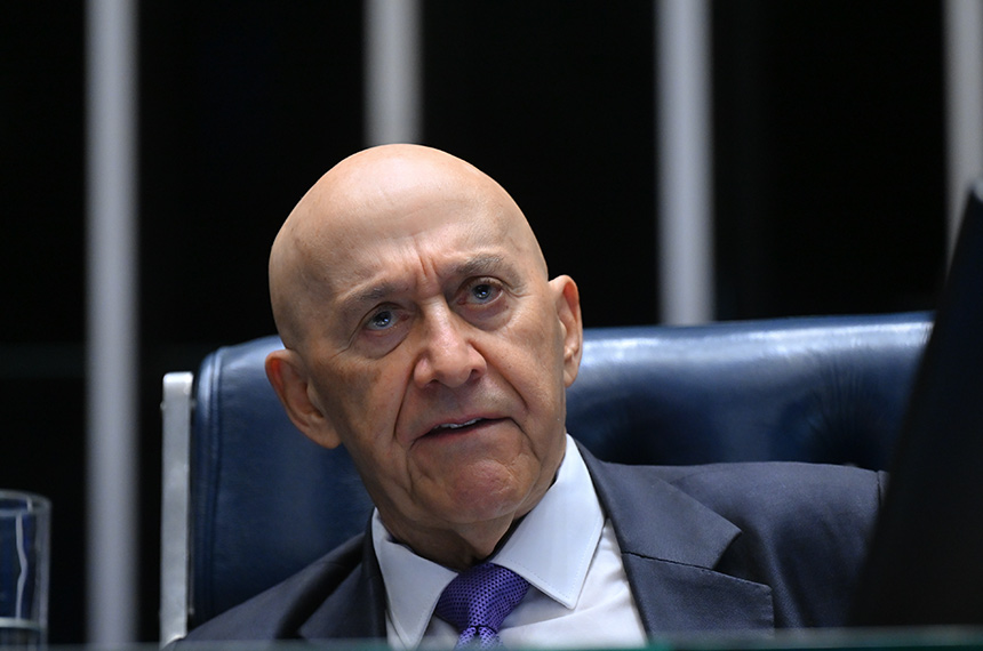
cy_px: 326
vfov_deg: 4.6
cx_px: 492
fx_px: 8176
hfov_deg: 6.9
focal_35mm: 300
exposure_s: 1/250
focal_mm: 200
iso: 1600
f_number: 2.8
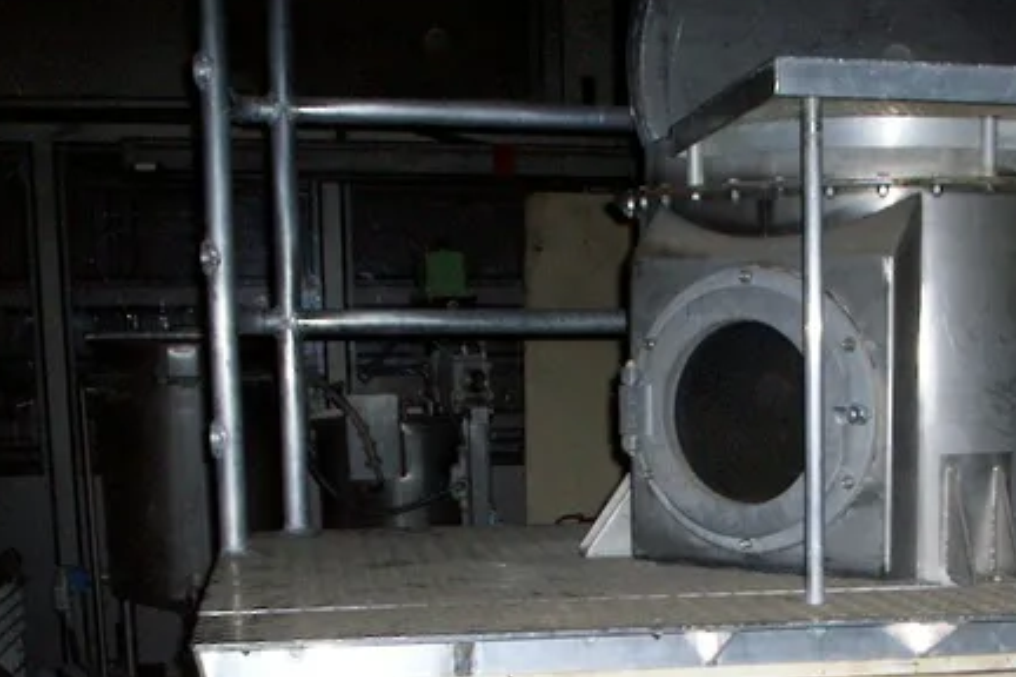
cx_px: 786
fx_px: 1834
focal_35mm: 65
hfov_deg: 30.3
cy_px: 645
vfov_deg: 20.4
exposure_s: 1/64
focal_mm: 5.9
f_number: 4.5
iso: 140
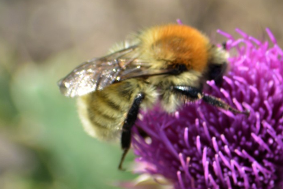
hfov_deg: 3.3
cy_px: 89
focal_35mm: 620
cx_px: 116
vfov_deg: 2.2
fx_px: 4875
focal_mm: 300
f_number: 8
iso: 100
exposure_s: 1/125
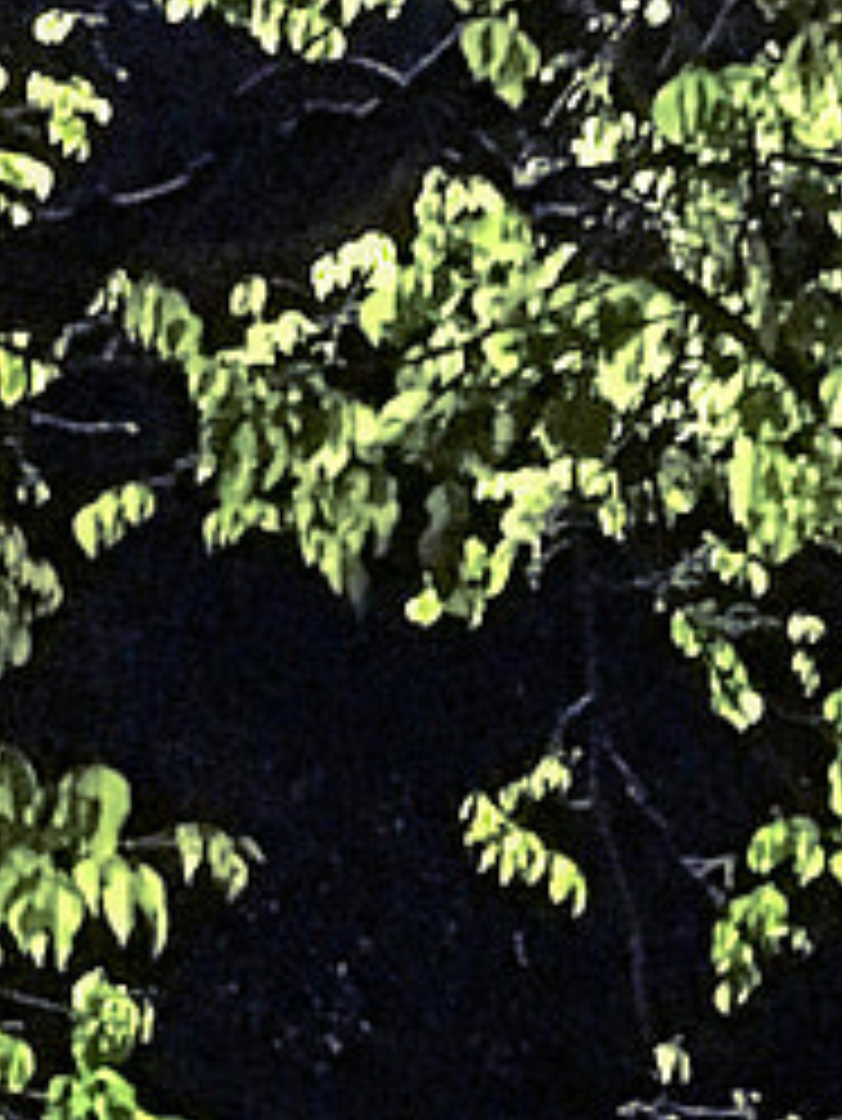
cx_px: 414
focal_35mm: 186
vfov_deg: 10.6
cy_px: 981
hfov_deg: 8.0
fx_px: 6027
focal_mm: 4.15
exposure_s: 1/17
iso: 1000
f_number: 2.2
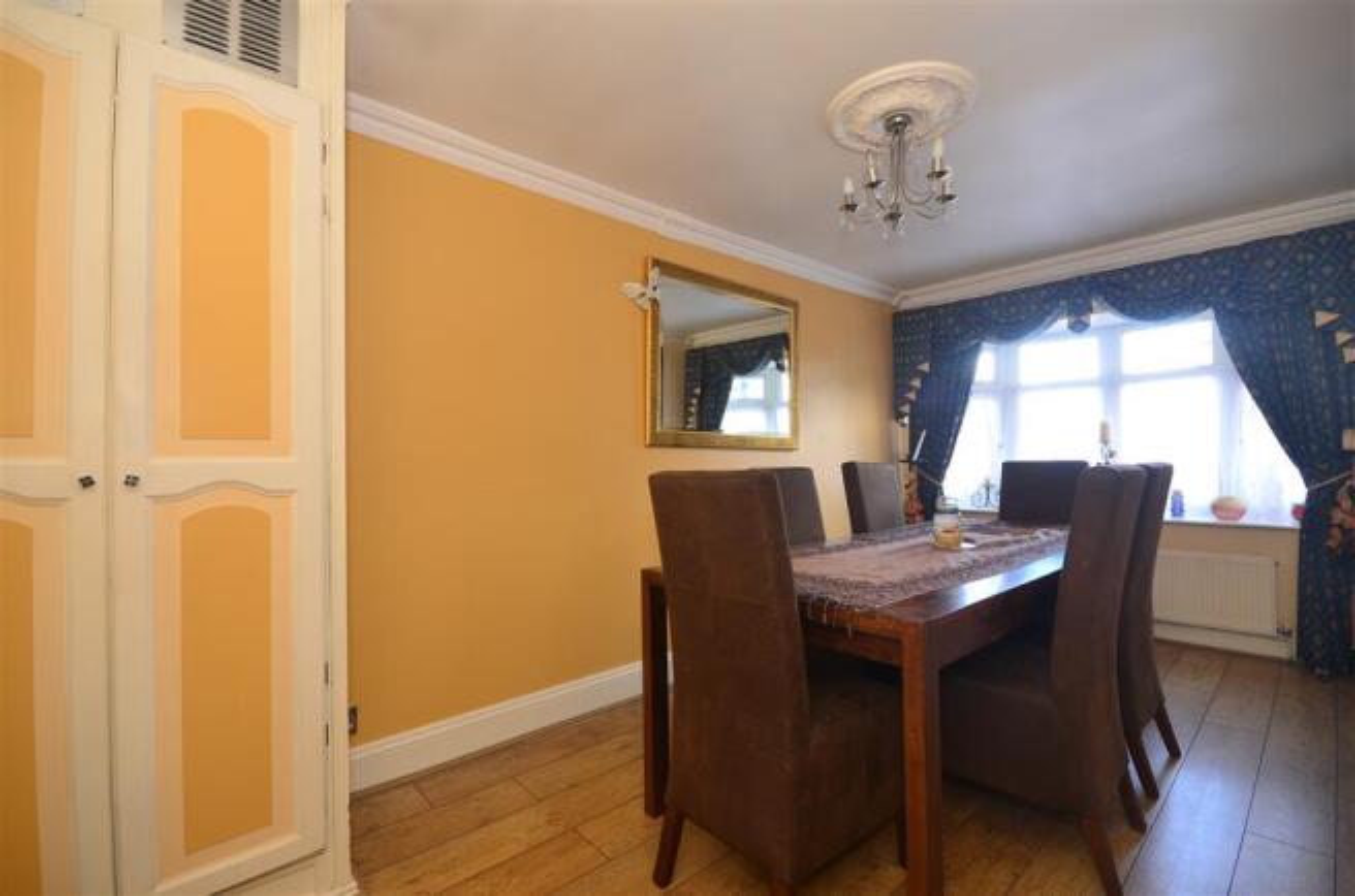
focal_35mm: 15
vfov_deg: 77.0
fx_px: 563
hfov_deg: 100.5
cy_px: 448
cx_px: 678
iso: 200
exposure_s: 1/8
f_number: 8
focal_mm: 10
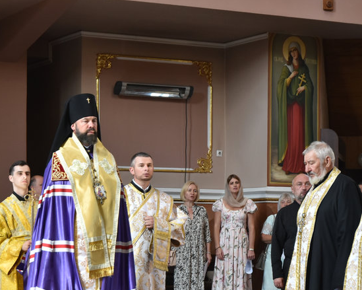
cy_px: 218
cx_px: 129
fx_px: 1125
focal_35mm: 105
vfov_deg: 14.6
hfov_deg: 18.2
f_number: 4.2
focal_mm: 40
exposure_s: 1/60
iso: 500
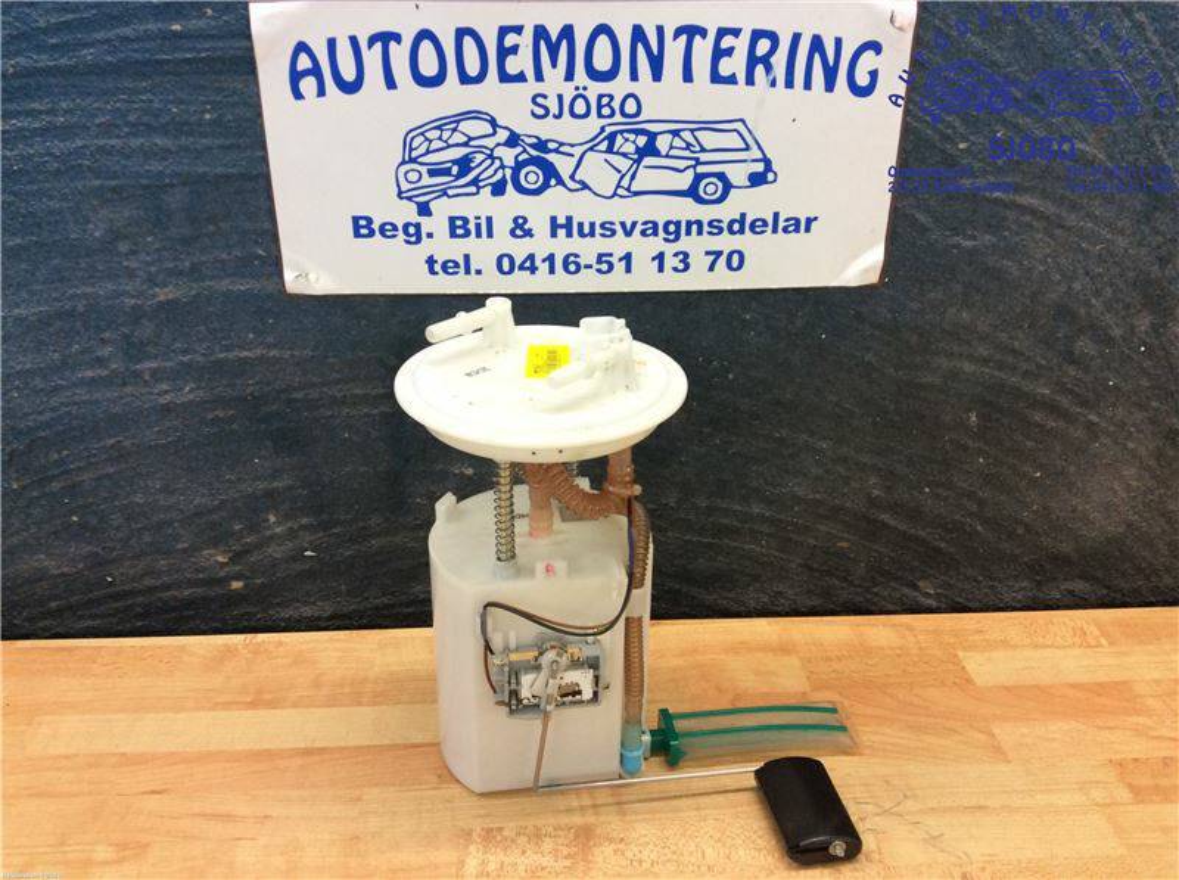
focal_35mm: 32
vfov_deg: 44.0
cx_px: 590
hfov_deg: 56.9
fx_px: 1088
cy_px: 440
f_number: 2.4
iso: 80
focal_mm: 3.3
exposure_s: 1/25
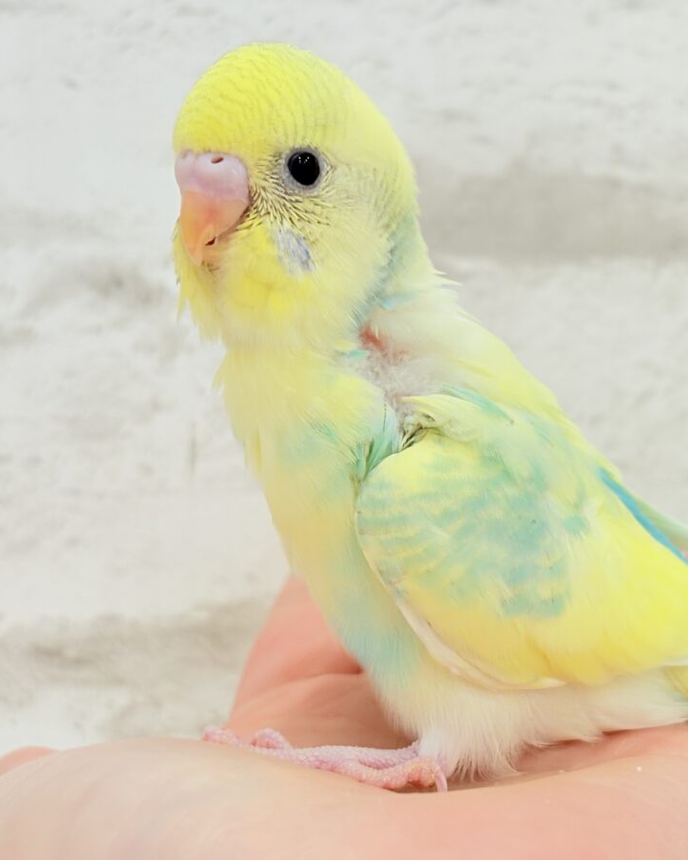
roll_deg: +1.1
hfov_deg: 22.4
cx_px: 465
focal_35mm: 68
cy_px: 429
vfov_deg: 27.9
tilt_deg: -1.0
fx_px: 1730
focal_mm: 5.96
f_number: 1.6
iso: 64
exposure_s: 1/100
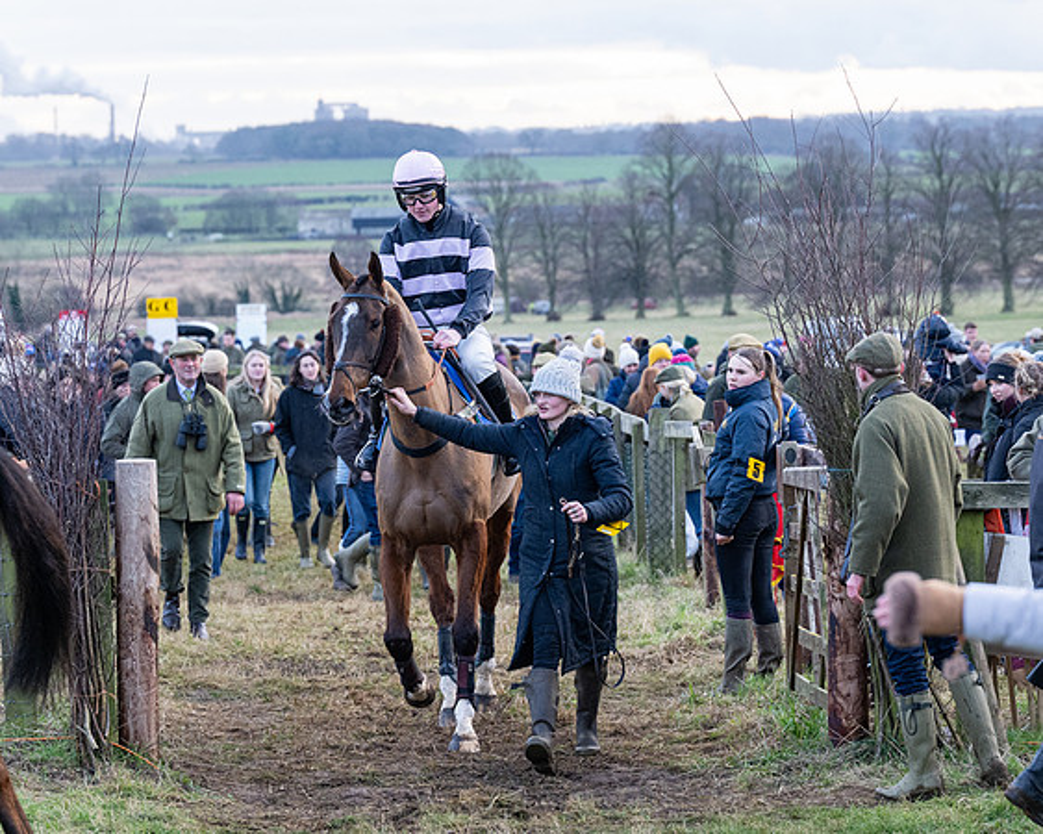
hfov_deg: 13.2
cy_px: 417
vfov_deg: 10.5
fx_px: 4520
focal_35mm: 146
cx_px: 445
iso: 1000
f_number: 4
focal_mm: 87
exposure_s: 1/400
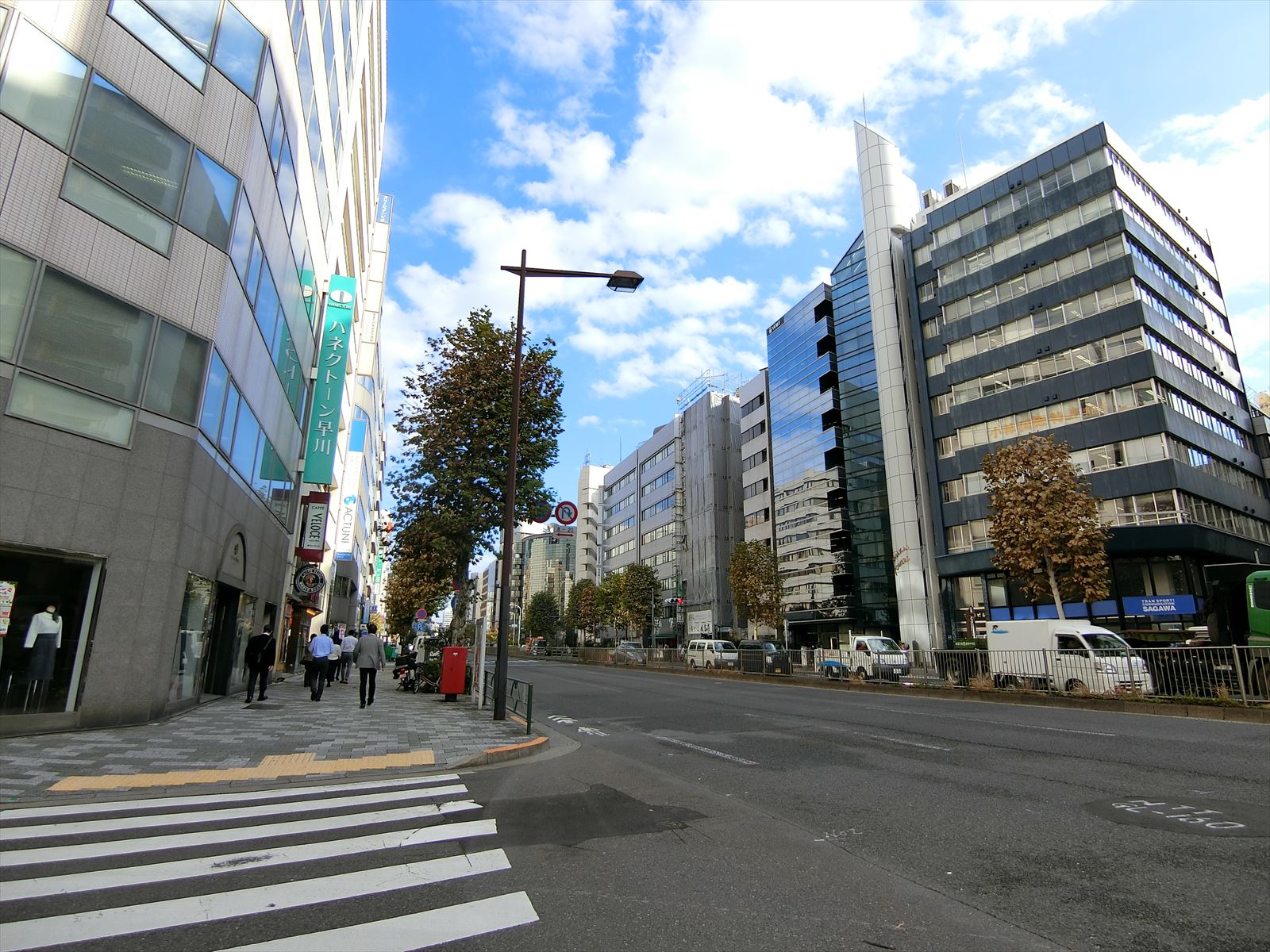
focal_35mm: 19
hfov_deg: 84.7
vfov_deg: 68.7
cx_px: 635
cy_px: 476
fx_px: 697
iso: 80
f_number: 6.9
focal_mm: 4.06
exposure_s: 1/160
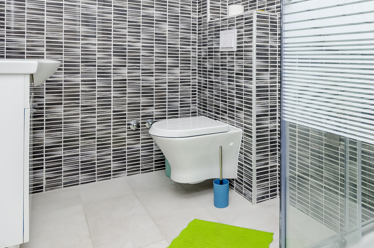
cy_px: 59
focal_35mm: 28
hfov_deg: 64.6
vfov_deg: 44.5
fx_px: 290
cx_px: 235
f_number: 9
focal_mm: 10
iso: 320
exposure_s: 1/100
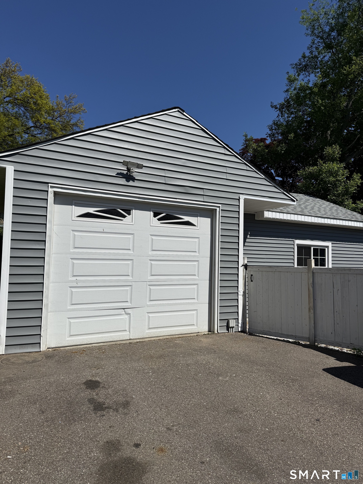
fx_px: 336
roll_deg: -2.0
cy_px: 242
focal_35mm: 24
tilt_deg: +3.7
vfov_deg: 71.6
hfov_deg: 56.8
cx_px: 182
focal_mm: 6.76
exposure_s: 1/10309
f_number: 1.78
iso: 80
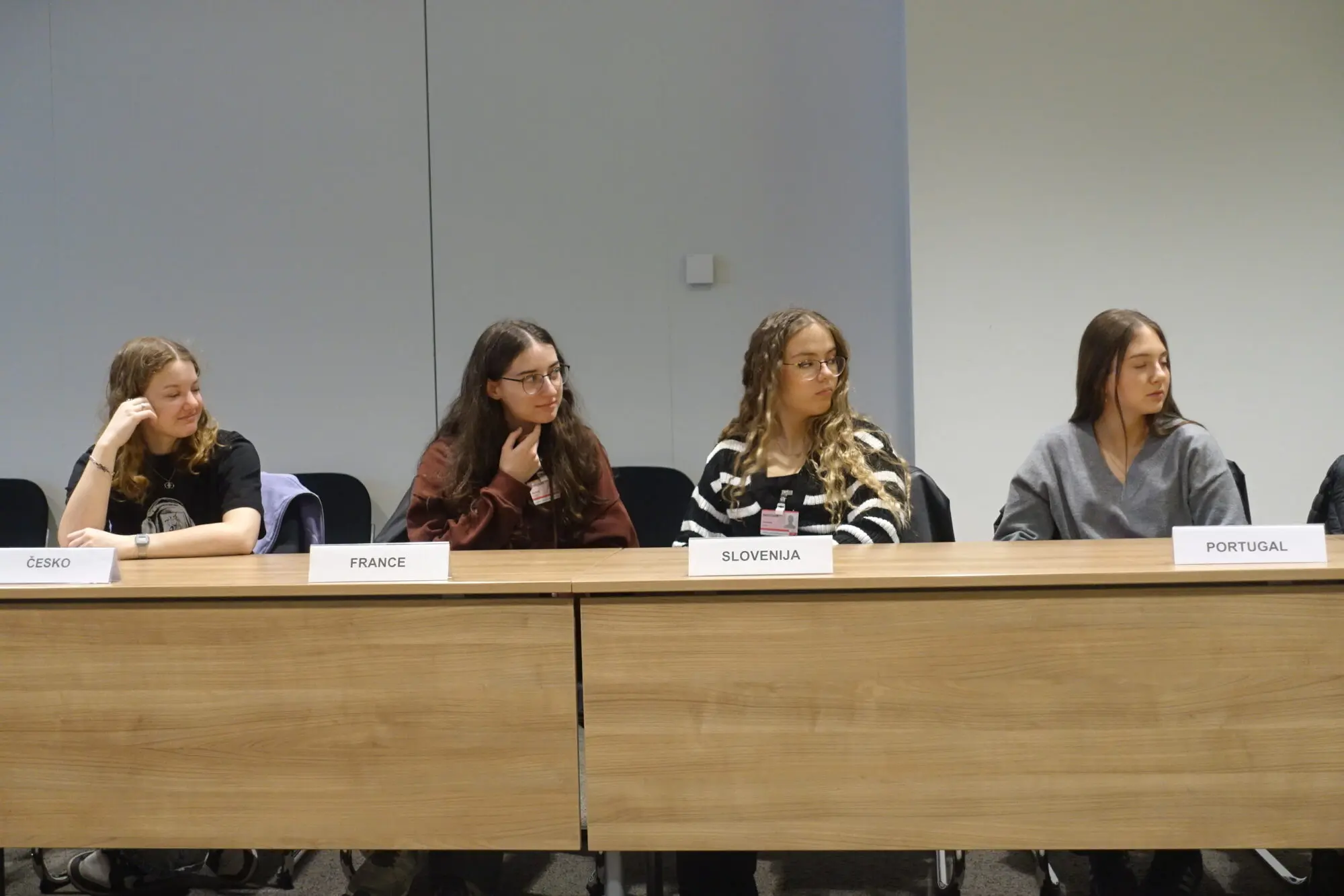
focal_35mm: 53
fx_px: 1978
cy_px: 448
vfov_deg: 25.5
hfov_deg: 37.5
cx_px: 672
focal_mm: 19.48
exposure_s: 1/100
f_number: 2.8
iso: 1250
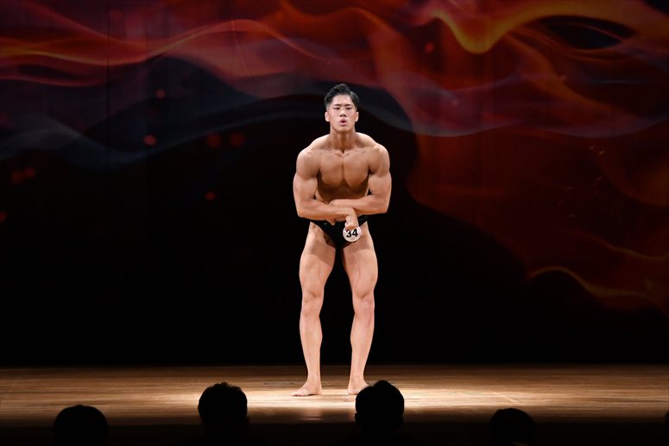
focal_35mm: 202
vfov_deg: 6.8
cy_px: 223
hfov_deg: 10.2
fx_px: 3752
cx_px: 334
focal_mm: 135
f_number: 5.6
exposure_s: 1/400
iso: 3200
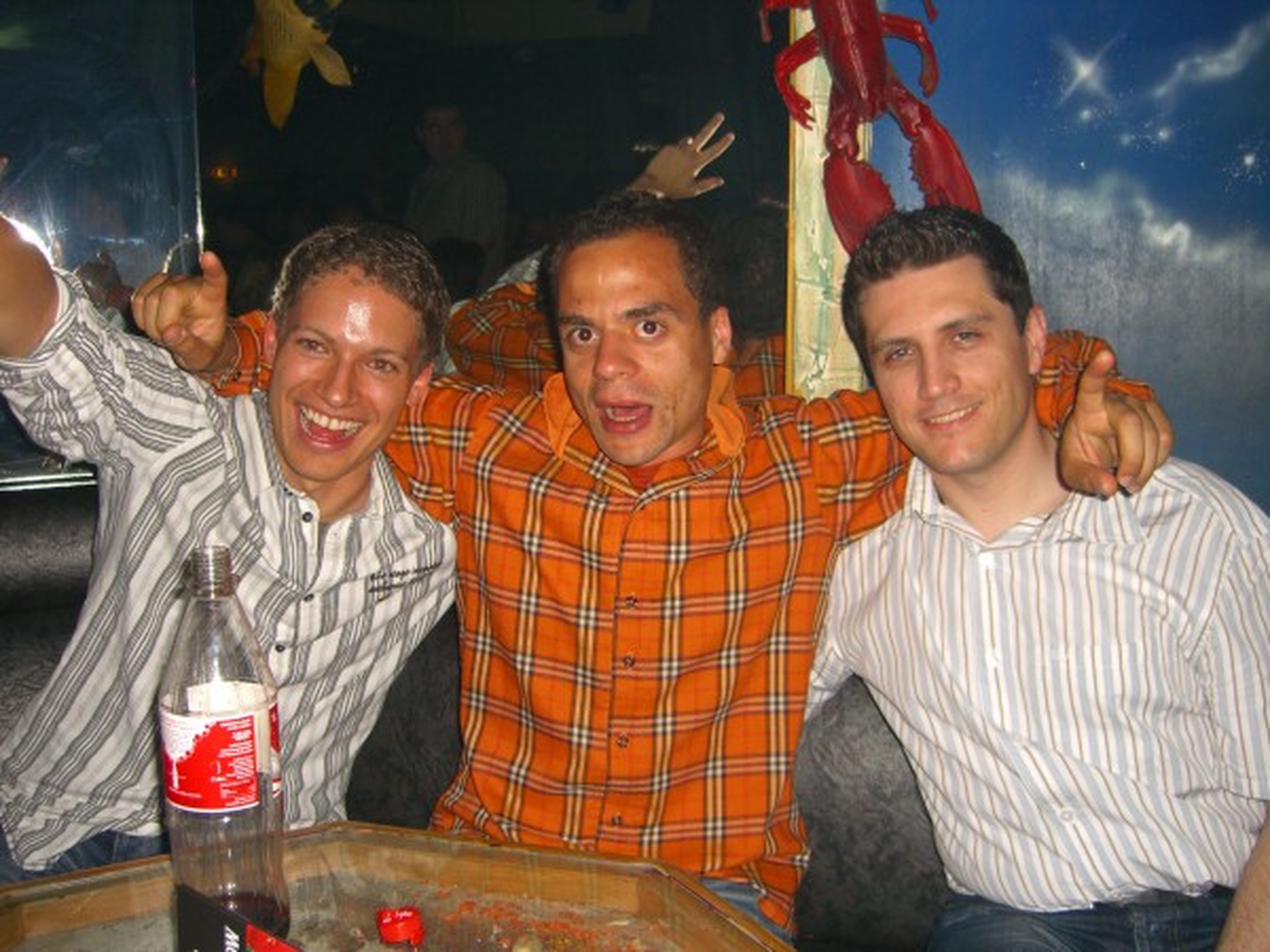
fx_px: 1394
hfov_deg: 49.0
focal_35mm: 38
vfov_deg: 37.7
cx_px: 635
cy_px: 476
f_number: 2.8
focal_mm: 7.9
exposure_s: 1/60
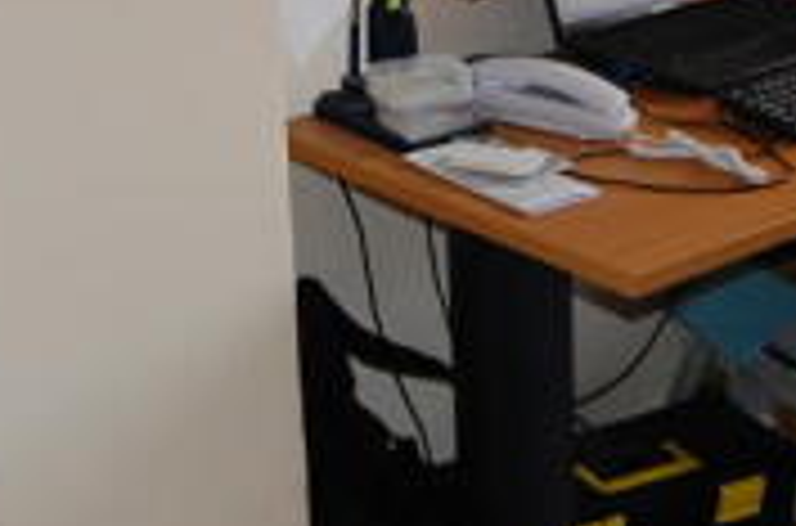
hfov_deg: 20.4
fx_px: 2205
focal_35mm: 100
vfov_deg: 13.5
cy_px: 25
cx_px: 328
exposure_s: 1/60
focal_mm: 18
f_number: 3.5
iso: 200
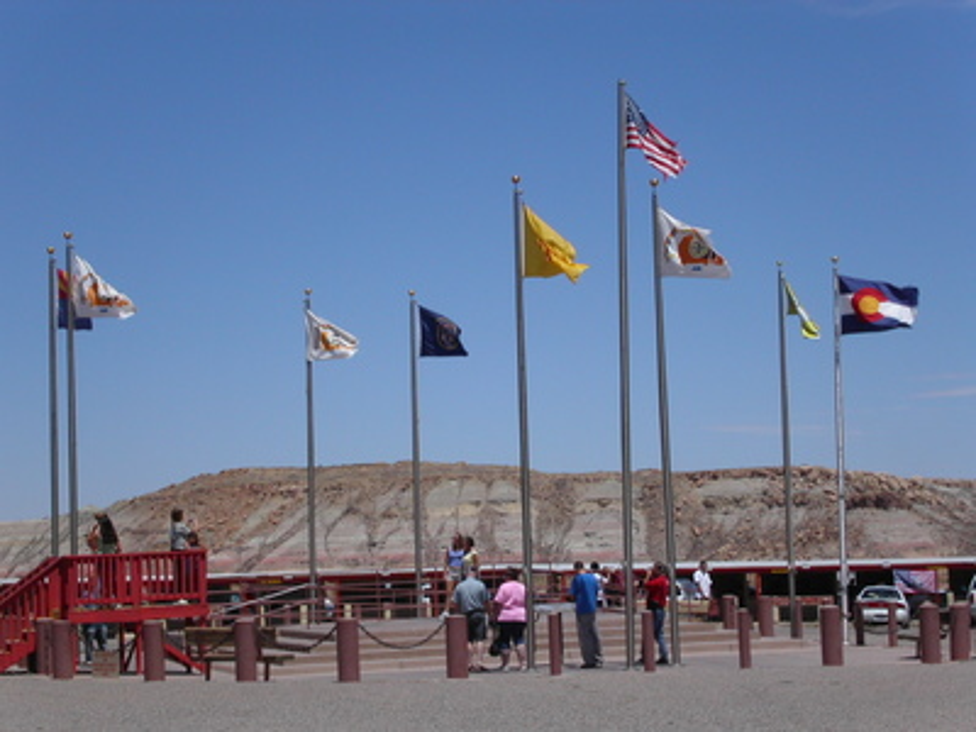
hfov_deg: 21.8
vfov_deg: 16.4
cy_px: 366
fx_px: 2538
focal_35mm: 90
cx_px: 488
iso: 100
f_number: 8
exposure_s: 1/750
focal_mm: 18.6
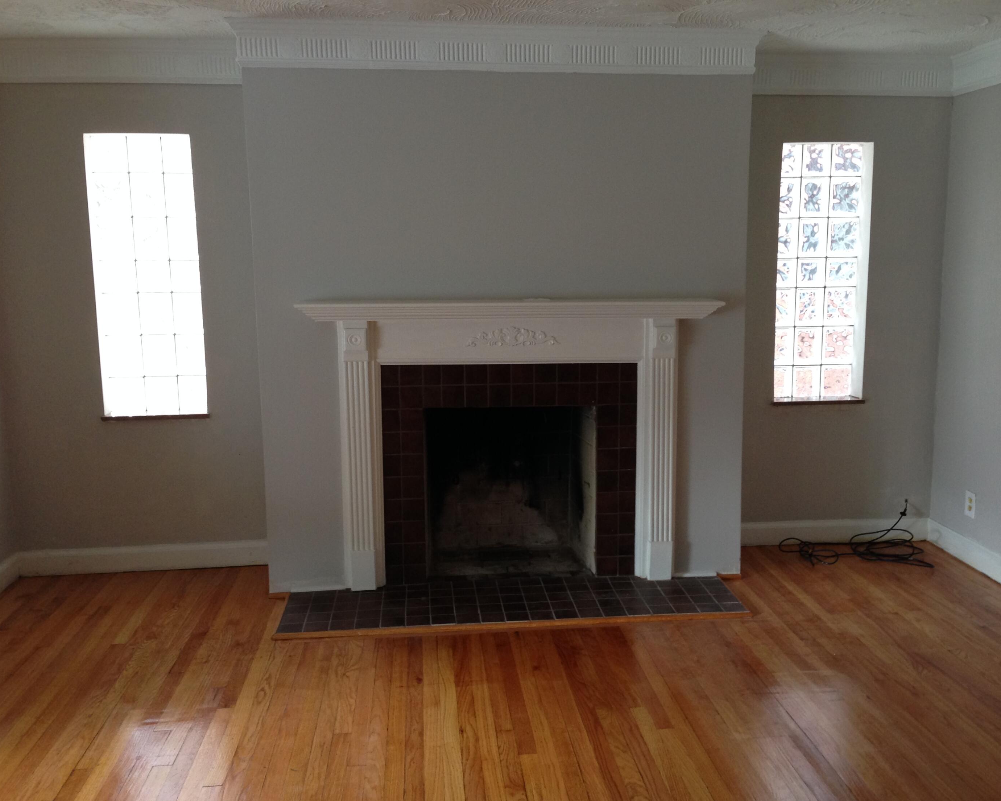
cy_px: 407
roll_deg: +0.4
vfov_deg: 42.2
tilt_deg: -7.0
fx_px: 1037
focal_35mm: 35
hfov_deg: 51.5
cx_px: 537
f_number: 2.4
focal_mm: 4.12
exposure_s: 1/20
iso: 80
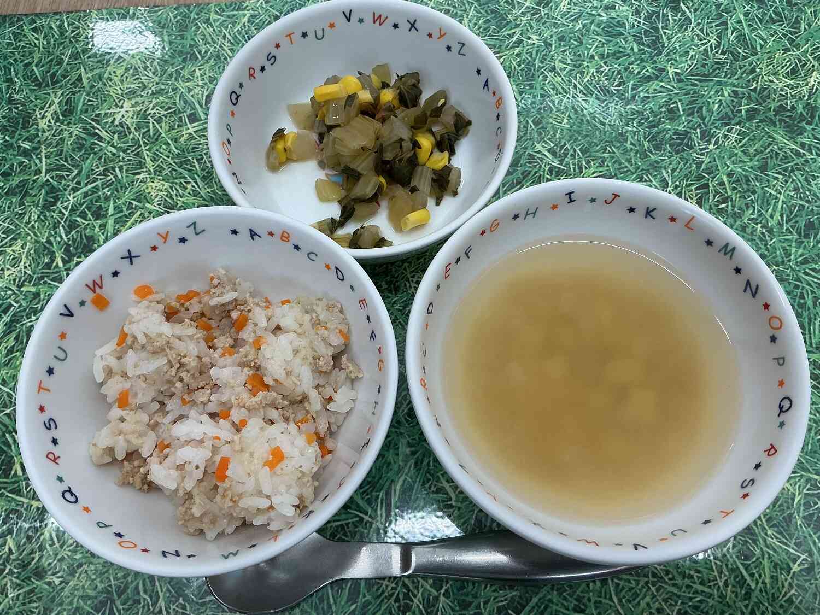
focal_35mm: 29
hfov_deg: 61.7
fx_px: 687
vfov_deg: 48.2
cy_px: 308
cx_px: 410
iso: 40
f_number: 1.8
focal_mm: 3
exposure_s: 1/120
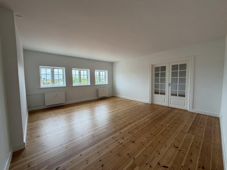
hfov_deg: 102.1
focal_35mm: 14
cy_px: 85
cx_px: 114
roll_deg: +1.1
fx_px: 92
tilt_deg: -3.7
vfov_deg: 85.7
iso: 125
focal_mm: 2.22
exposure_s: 1/121
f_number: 2.2
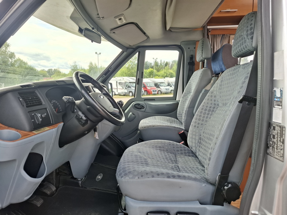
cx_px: 144
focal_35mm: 23
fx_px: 191
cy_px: 108
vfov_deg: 58.9
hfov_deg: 73.9
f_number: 1.8
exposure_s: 1/195
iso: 50
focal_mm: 5.54
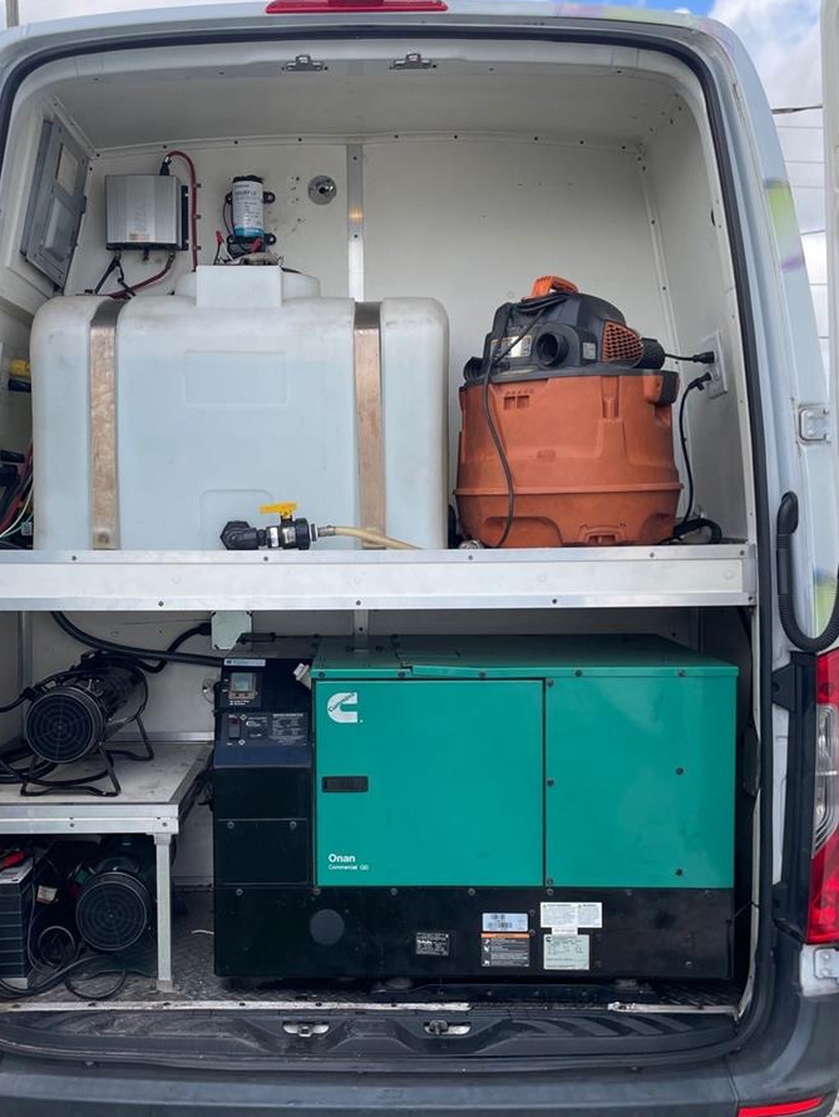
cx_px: 329
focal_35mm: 35
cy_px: 587
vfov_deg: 52.6
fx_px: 1130
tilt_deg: -3.8
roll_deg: -0.6
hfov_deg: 40.5
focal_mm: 4.2
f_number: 1.6
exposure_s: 1/744
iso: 32
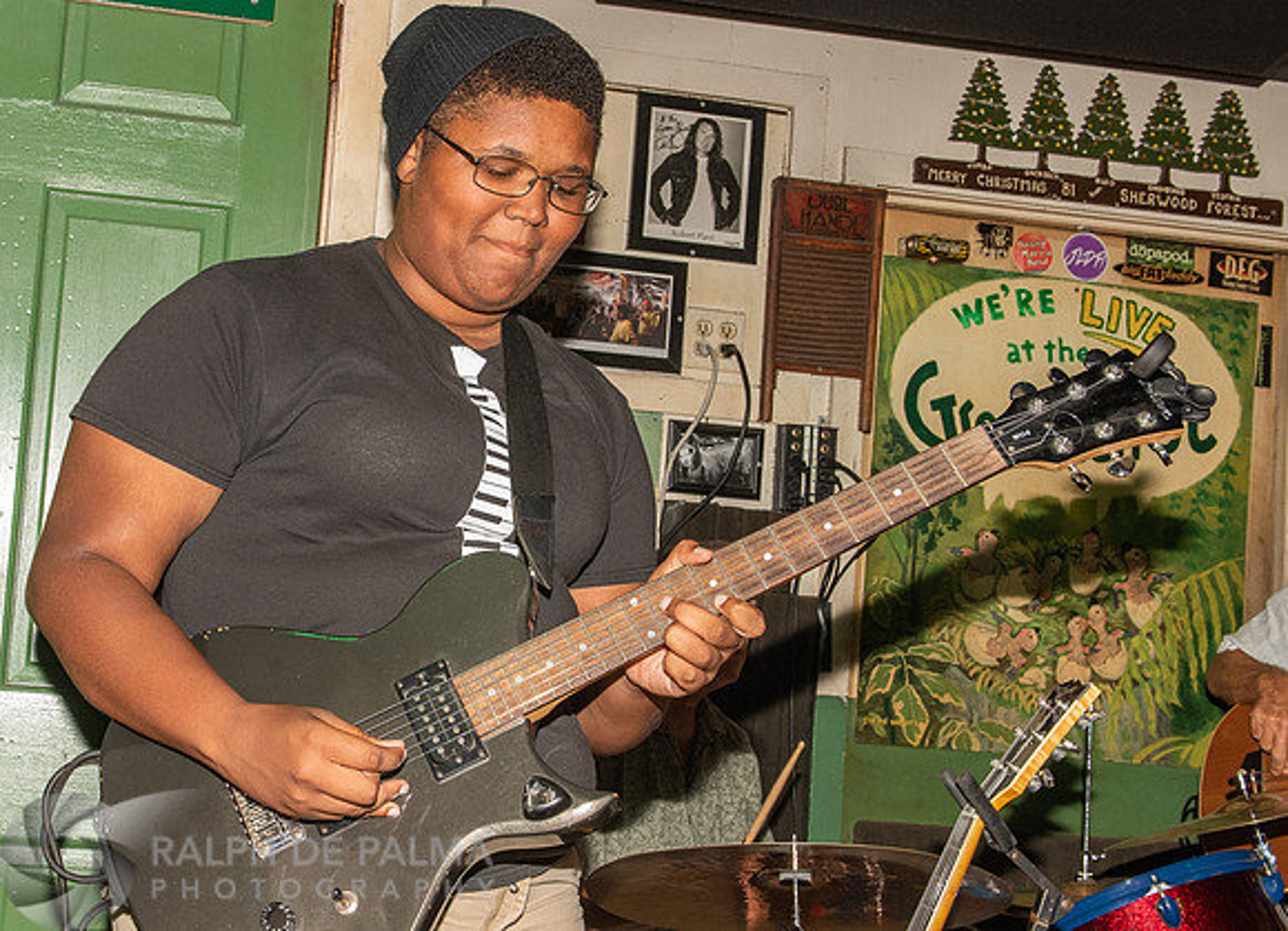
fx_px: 1985
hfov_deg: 35.5
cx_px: 415
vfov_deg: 26.4
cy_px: 459
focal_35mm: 54
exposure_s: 1/125
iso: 800
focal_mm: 32
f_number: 9
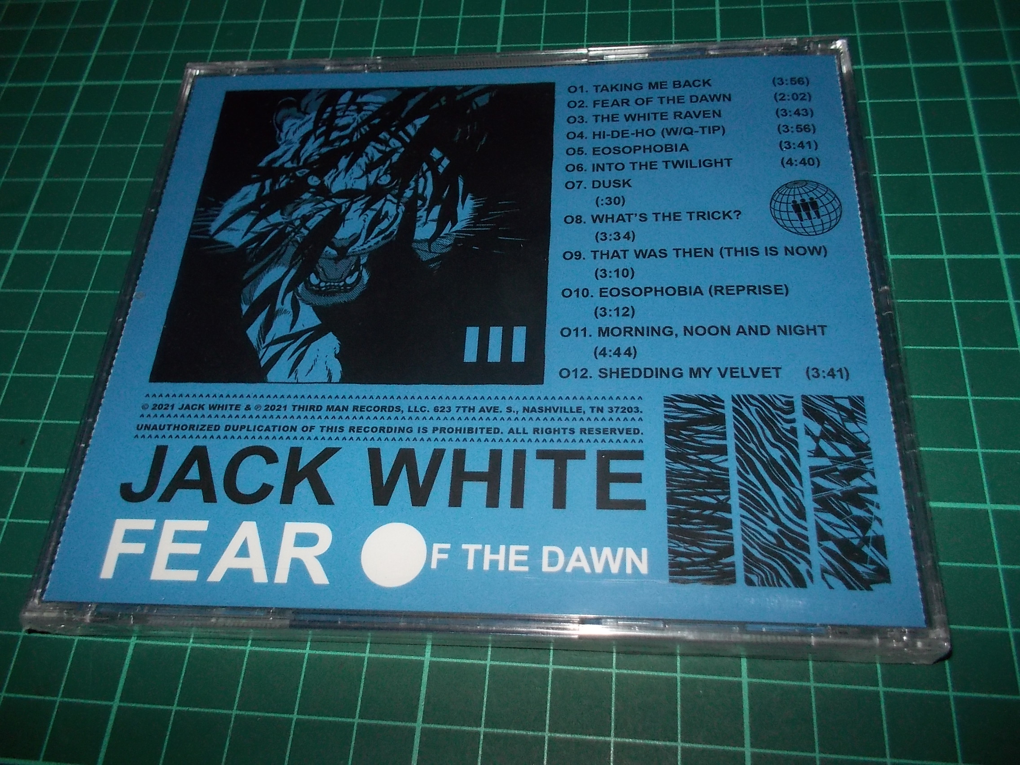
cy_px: 382
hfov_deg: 61.7
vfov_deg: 48.2
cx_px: 510
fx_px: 855
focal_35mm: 29
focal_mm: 4.1
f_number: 3.3
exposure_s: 1/30
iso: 200
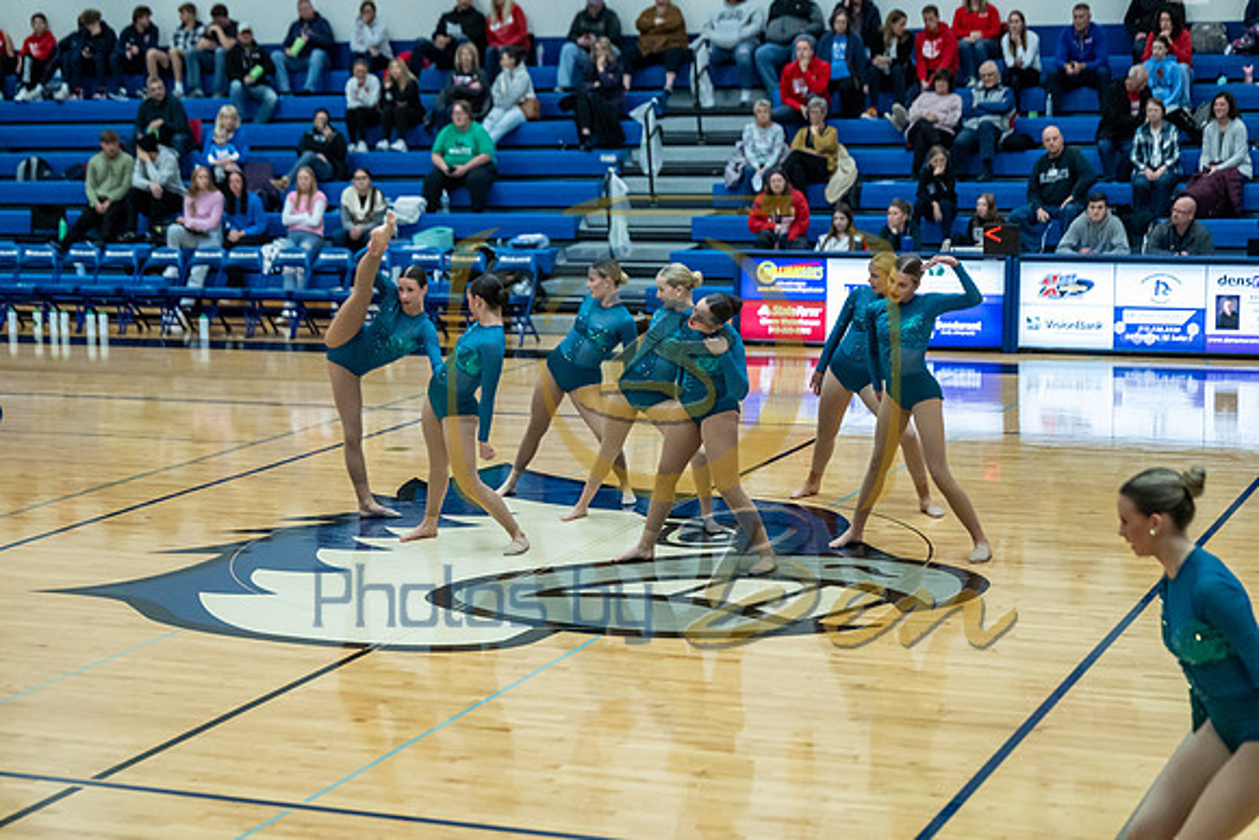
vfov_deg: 19.5
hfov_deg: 28.8
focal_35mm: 70
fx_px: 2449
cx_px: 630
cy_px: 420
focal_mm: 70
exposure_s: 1/1250
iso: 5000
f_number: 2.8
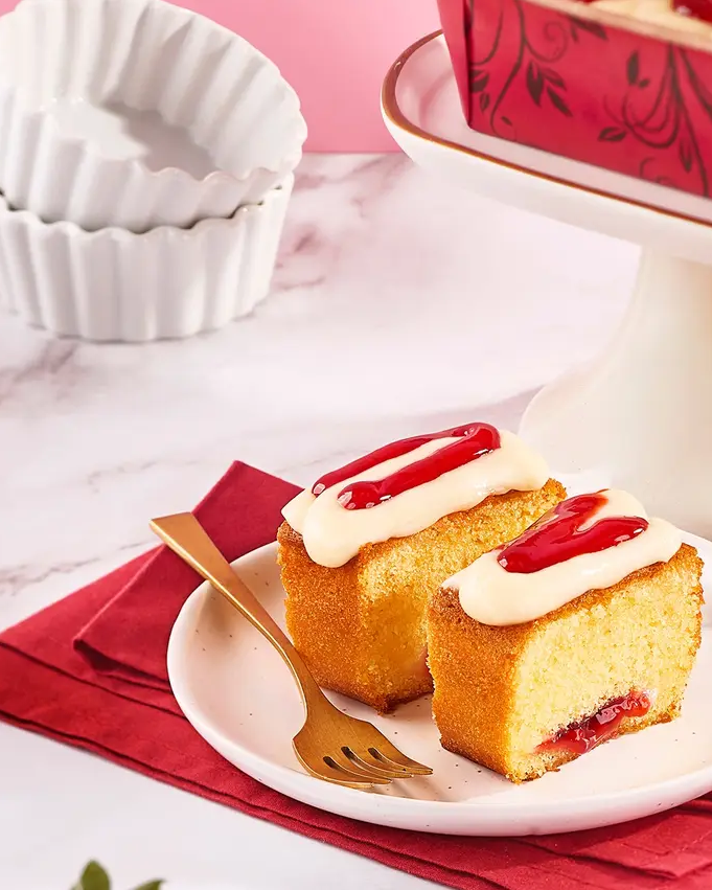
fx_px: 3160
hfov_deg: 12.8
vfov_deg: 16.0
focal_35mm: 120
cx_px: 516
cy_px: 445
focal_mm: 85
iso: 100
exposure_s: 1/200
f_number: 7.1
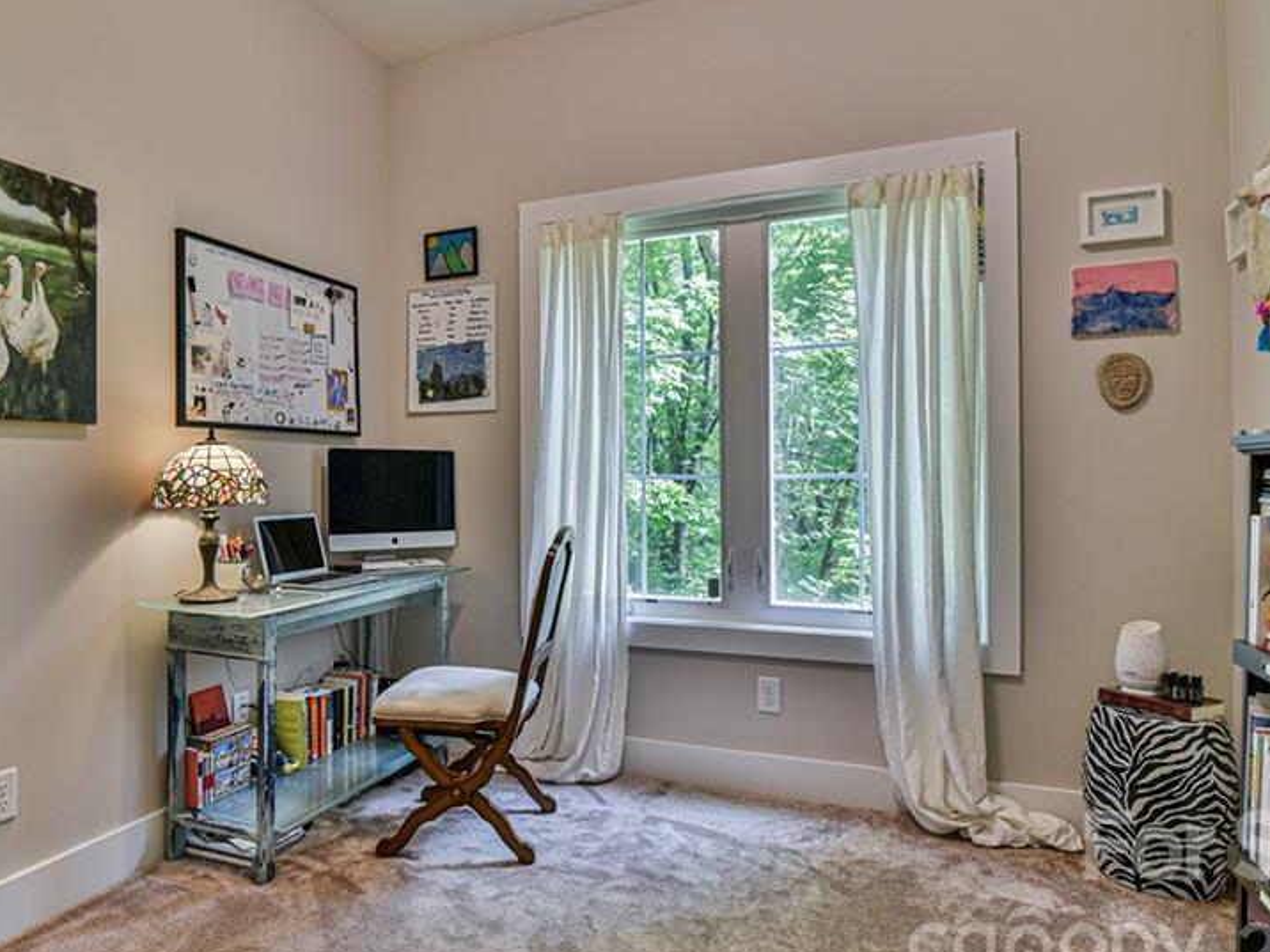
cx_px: 532
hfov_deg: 75.8
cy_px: 462
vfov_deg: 61.1
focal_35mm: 22
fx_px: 807
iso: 1600
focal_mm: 16
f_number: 6.3
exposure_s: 1/160
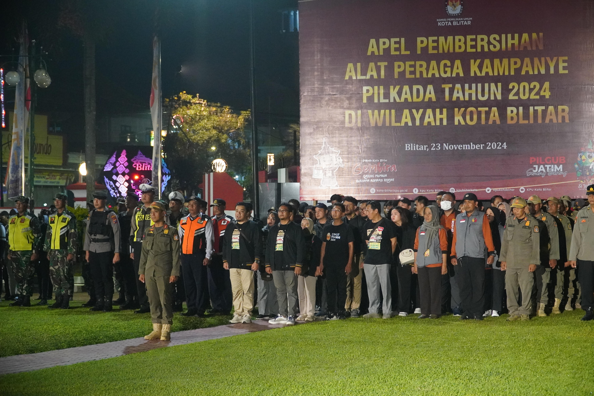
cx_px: 297
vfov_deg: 19.7
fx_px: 1138
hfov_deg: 29.2
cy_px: 198
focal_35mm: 69
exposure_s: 1/125
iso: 6400
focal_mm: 46
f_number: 4
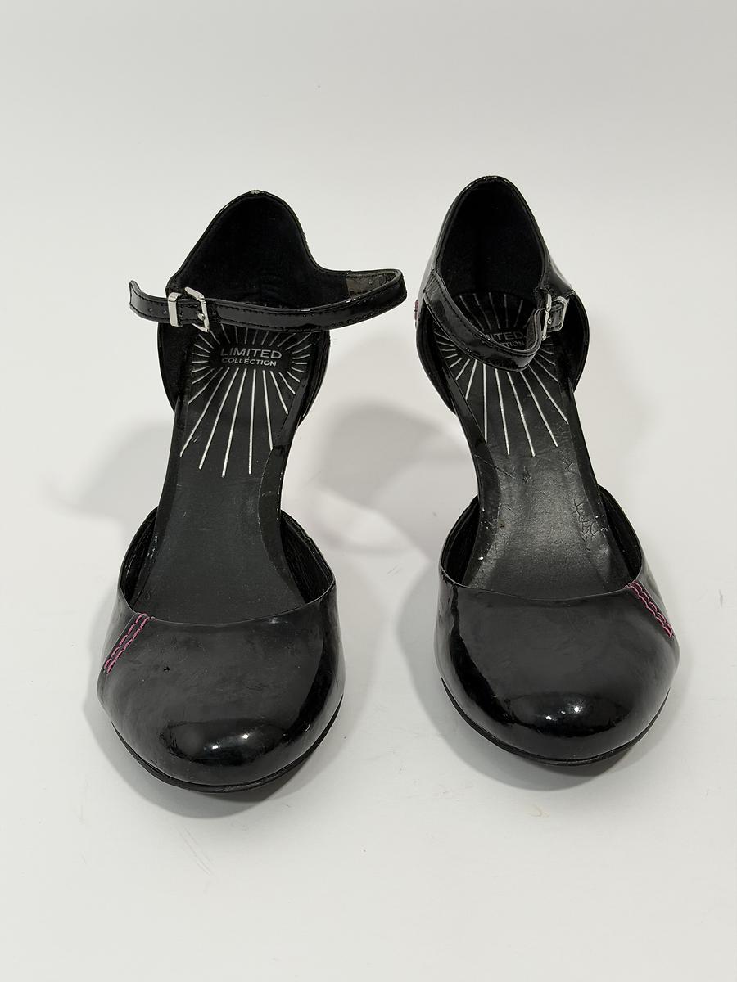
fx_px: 1363
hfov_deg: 30.3
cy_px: 491
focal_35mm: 48
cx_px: 368
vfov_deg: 39.7
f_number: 1.78
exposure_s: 1/100
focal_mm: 6.76
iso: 64
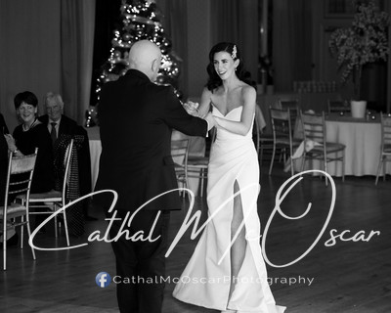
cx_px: 245
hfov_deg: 16.0
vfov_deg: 12.9
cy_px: 150
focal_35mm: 120
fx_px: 1387
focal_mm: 102
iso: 640
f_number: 2.8
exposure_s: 1/250
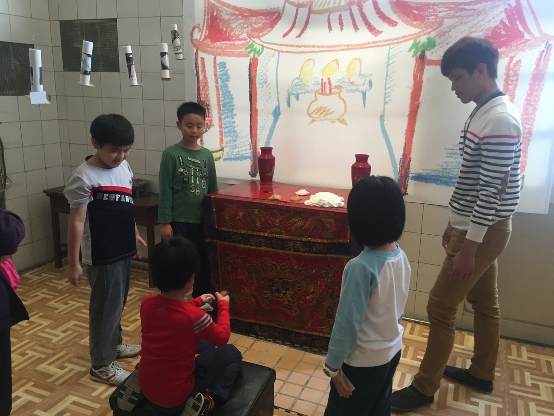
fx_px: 464
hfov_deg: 61.7
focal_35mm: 29
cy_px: 208
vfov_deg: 48.2
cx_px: 277
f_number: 2.2
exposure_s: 1/30
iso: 100
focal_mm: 4.15
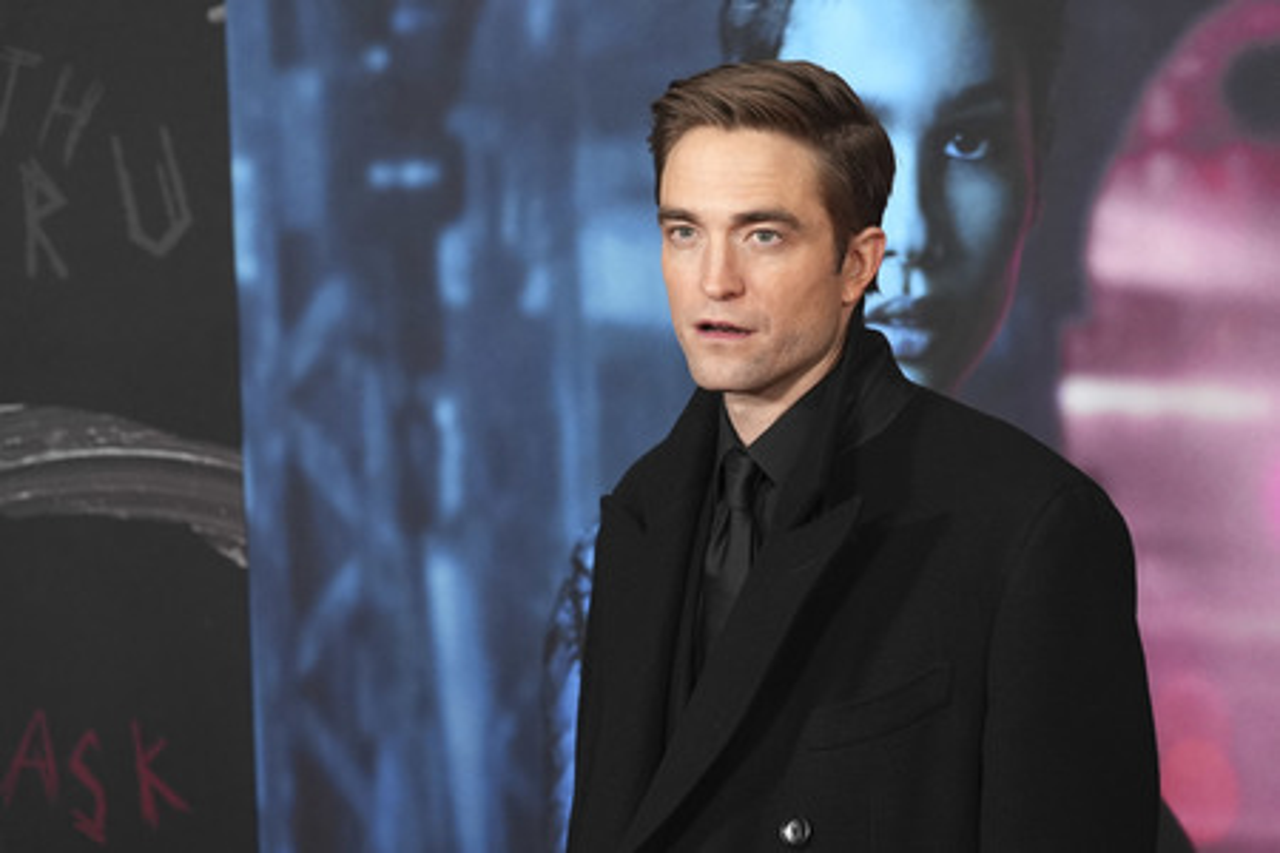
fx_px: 4302
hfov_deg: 16.9
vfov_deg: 11.3
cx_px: 640
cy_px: 426
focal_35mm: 121
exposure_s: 1/500
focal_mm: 121
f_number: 5.6
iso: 5000
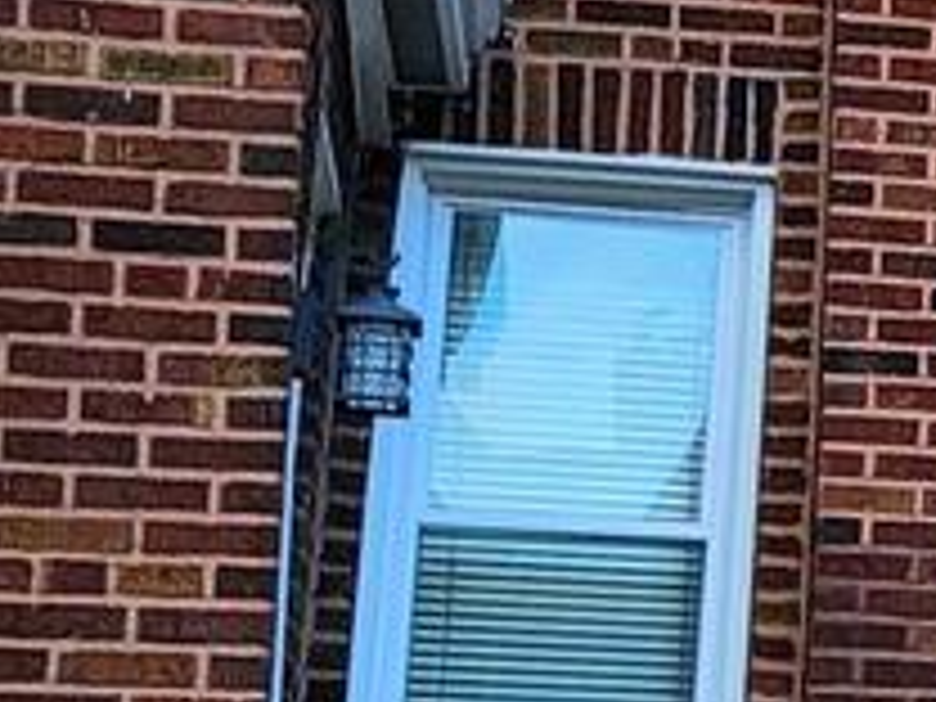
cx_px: 2156
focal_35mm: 166
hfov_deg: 10.5
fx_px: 4489
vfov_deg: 8.9
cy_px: 351
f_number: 1.8
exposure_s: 1/169
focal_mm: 6.7
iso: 16
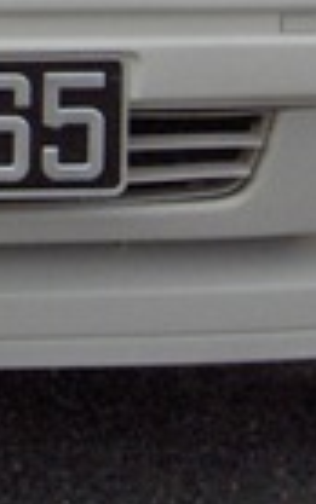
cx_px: -307
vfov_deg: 10.6
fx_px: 2615
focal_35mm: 190
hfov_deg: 6.7
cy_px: -243
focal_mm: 8
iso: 100
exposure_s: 1/971
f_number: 4.8
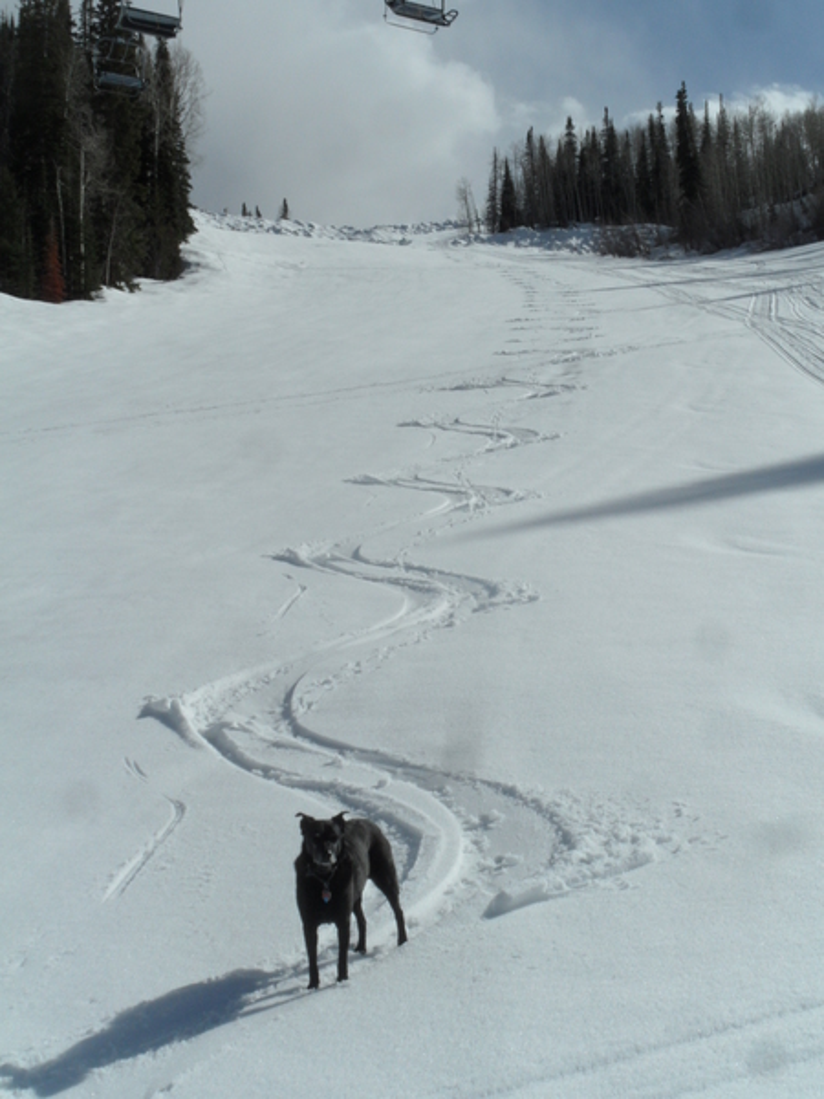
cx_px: 412
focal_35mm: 50
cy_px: 550
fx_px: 1587
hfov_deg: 29.1
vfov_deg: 38.2
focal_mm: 8.2
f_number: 7.6
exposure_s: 1/750
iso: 80
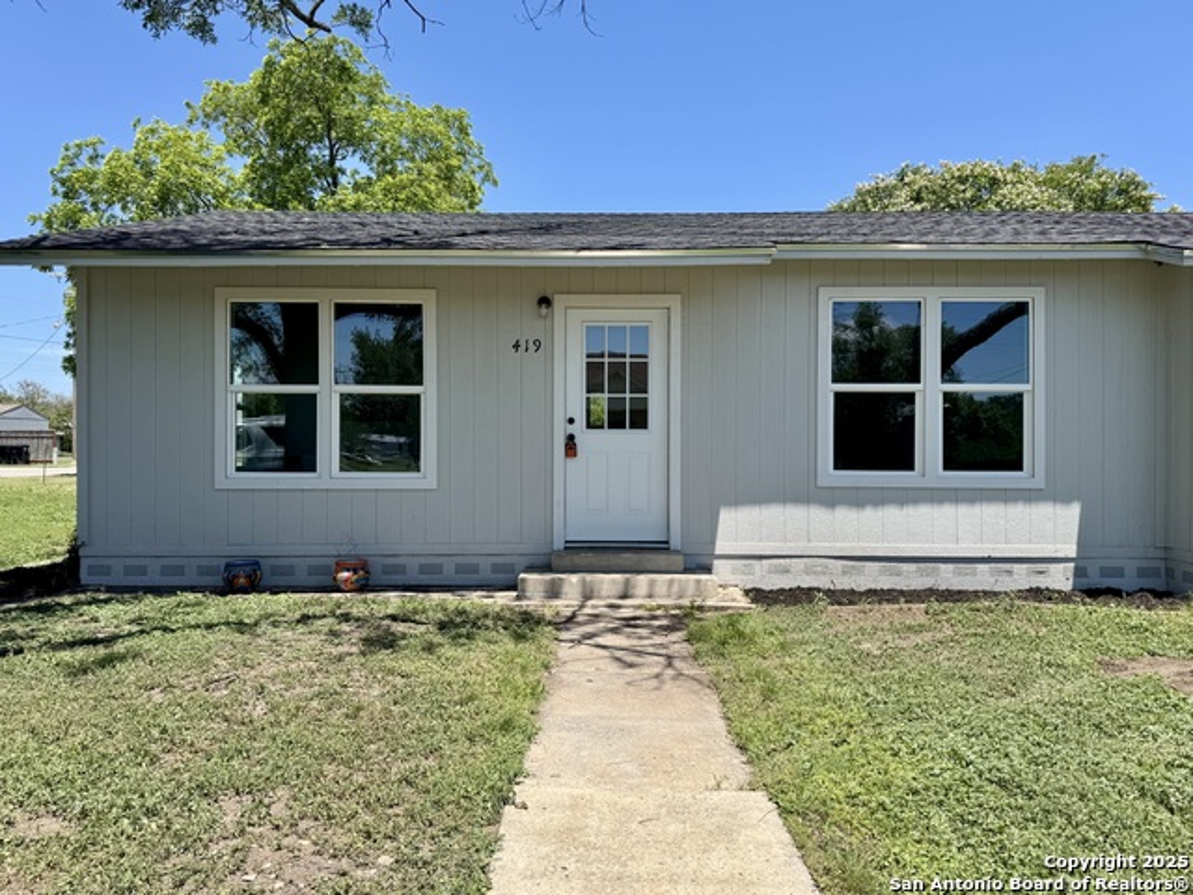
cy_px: 448
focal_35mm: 24
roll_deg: -1.5
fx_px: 827
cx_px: 596
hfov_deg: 71.6
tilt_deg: -0.2
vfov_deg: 56.8
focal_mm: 6.76
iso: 80
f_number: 1.78
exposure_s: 1/3413
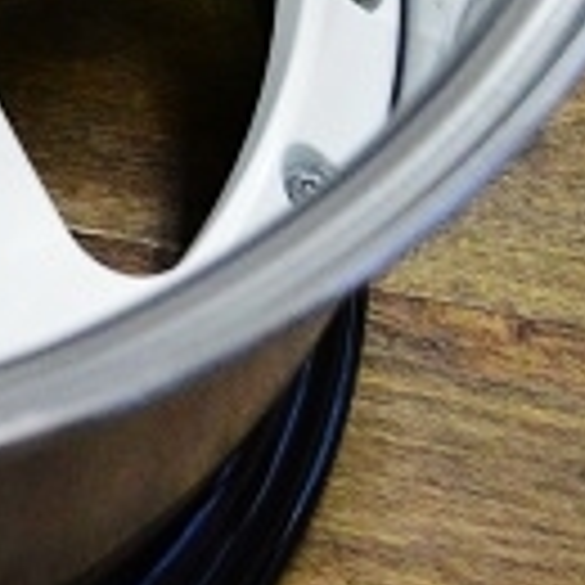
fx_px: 2600
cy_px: -306
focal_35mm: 136
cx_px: -382
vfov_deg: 12.2
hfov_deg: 12.0
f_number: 5
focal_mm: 22
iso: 3200
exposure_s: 1/100
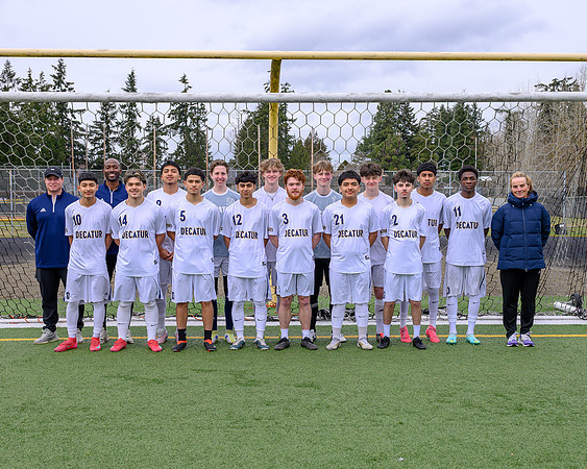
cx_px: 284
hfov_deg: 35.8
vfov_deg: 28.9
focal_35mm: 52
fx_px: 910
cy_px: 279
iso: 64
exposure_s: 1/200
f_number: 5.6
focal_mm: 32.5
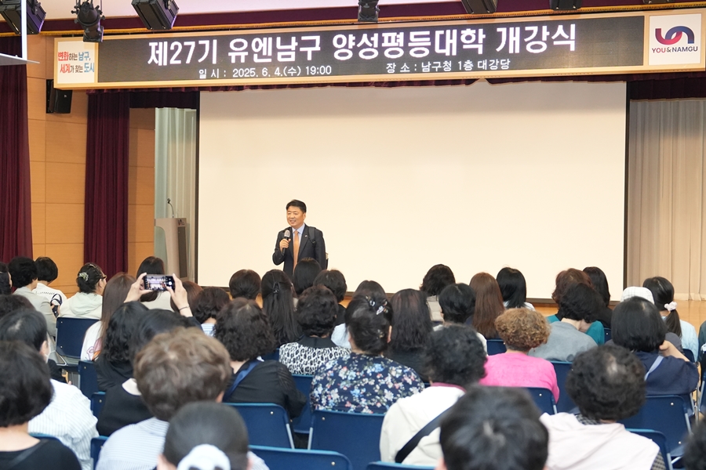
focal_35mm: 55
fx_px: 1079
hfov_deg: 36.2
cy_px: 235
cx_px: 353
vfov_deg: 24.6
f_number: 2.8
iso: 4000
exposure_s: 1/200
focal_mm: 37
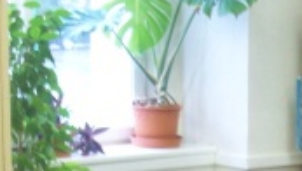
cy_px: 284
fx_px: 1452
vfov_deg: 6.6
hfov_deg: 11.7
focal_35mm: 181
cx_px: 340
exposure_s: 1/8
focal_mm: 10.7
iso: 200
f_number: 3.8
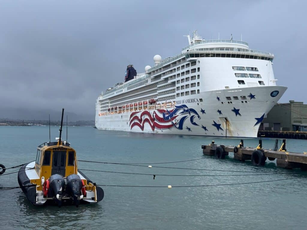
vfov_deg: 30.3
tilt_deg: +1.2
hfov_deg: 39.7
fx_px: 426
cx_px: 154
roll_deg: -1.3
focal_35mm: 48
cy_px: 115
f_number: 1.78
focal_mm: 6.76
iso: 50
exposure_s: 1/160
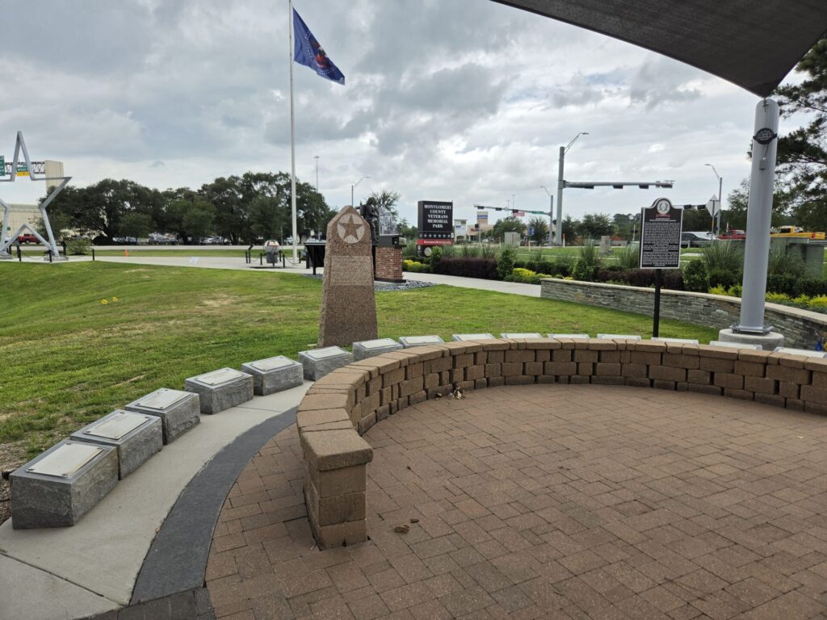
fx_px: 549
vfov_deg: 58.9
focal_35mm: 23
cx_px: 414
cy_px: 310
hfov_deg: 73.9
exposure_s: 1/2476
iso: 80
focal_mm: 5.4
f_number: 1.8
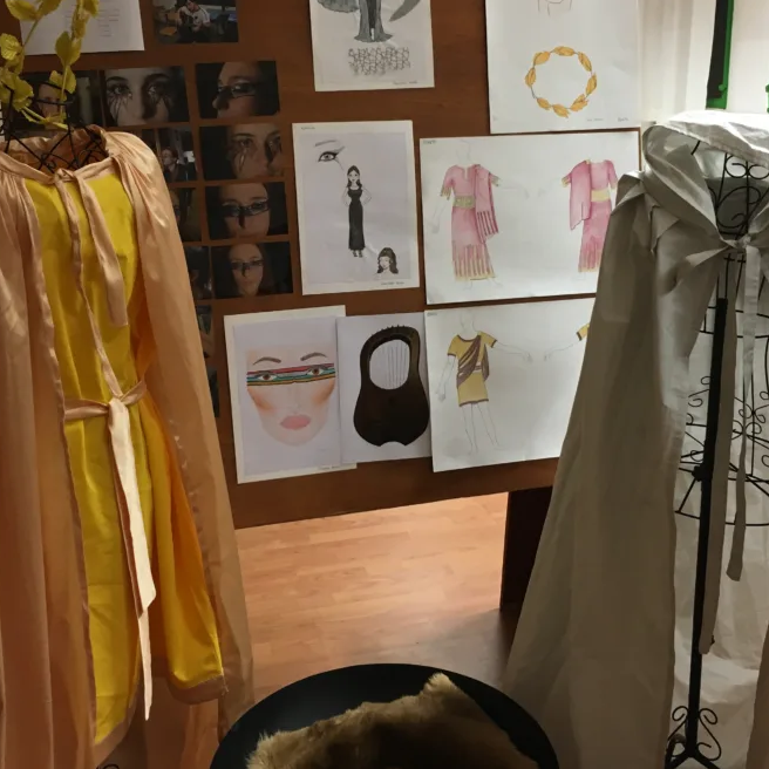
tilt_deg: -14.4
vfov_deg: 41.8
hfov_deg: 41.9
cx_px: 376
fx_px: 1005
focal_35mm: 40
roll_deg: +1.5
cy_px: 333
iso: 100
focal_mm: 4.15
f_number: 2.2
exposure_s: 1/33
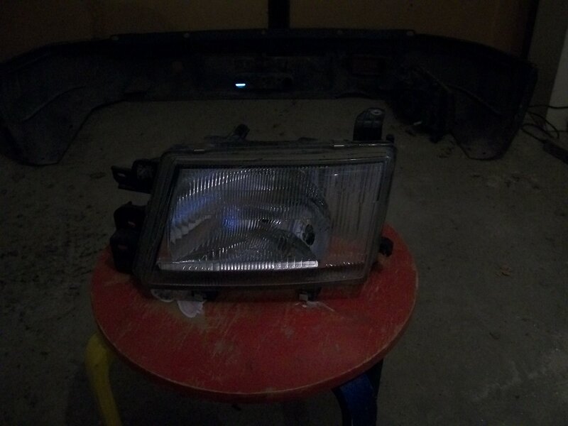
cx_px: 284
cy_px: 213
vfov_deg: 39.7
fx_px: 591
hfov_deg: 51.4
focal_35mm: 36
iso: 240
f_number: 2.7
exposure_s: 1/10
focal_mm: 6
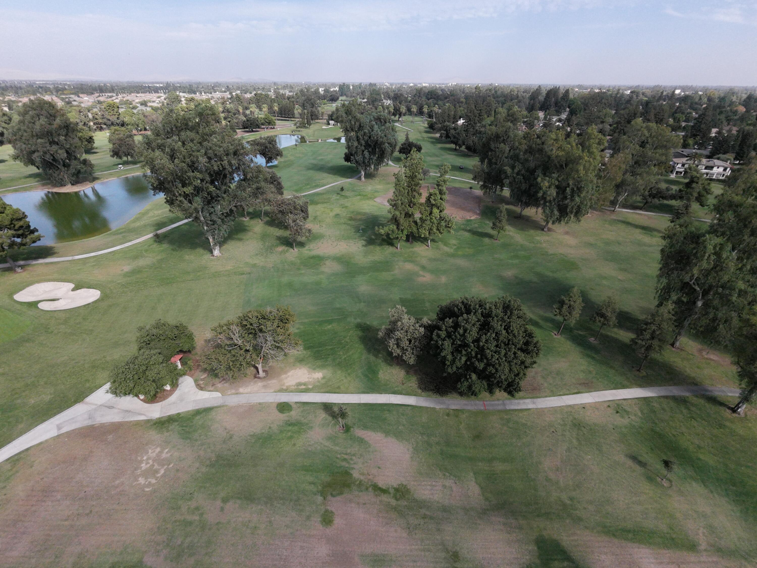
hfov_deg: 94.5
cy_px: 284
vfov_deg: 78.1
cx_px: 378
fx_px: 350
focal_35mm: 16
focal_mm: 3.05
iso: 300
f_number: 2.2
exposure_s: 1/1600
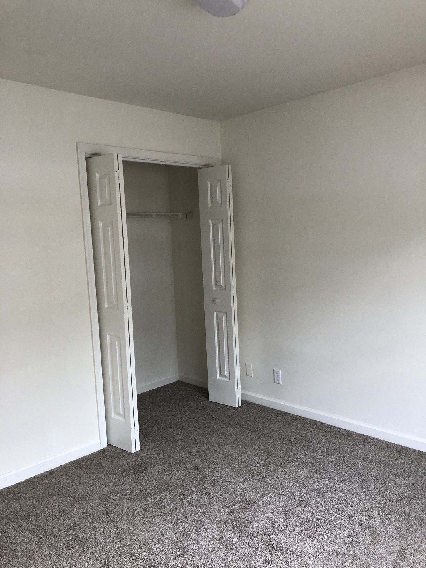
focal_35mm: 29
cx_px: 213
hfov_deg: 48.2
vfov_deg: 61.7
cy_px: 284
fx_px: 476
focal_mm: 3.99
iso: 25
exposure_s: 1/30
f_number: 1.8
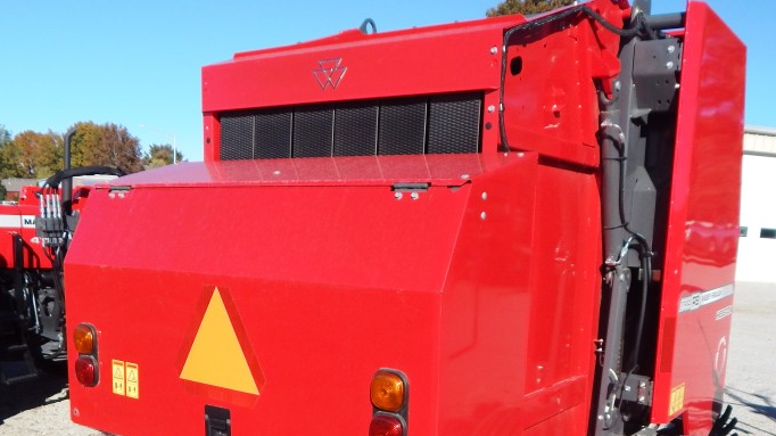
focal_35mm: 36
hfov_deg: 55.2
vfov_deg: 32.0
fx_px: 740
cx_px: 420
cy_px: 340
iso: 125
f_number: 6
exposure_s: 1/500
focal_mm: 4
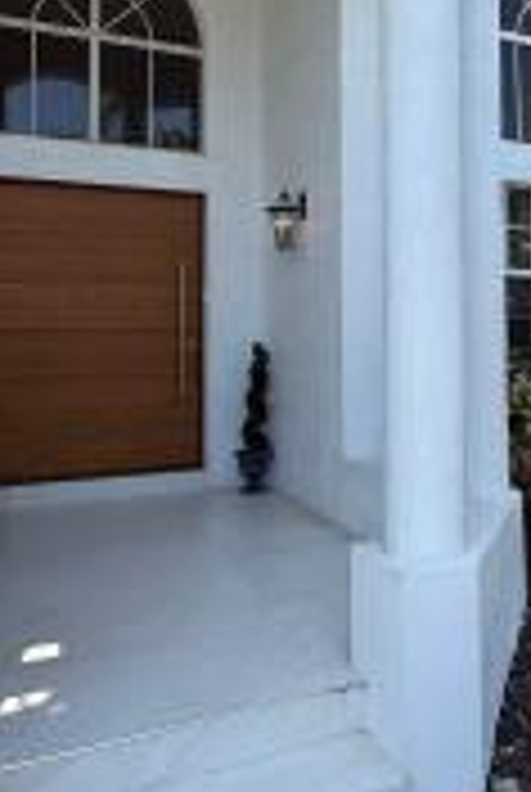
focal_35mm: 33
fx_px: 727
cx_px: 382
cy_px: 292
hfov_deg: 39.3
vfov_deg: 56.4
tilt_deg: +4.4
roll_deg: +0.9
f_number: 2.2
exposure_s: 1/430
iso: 50
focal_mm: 2.22
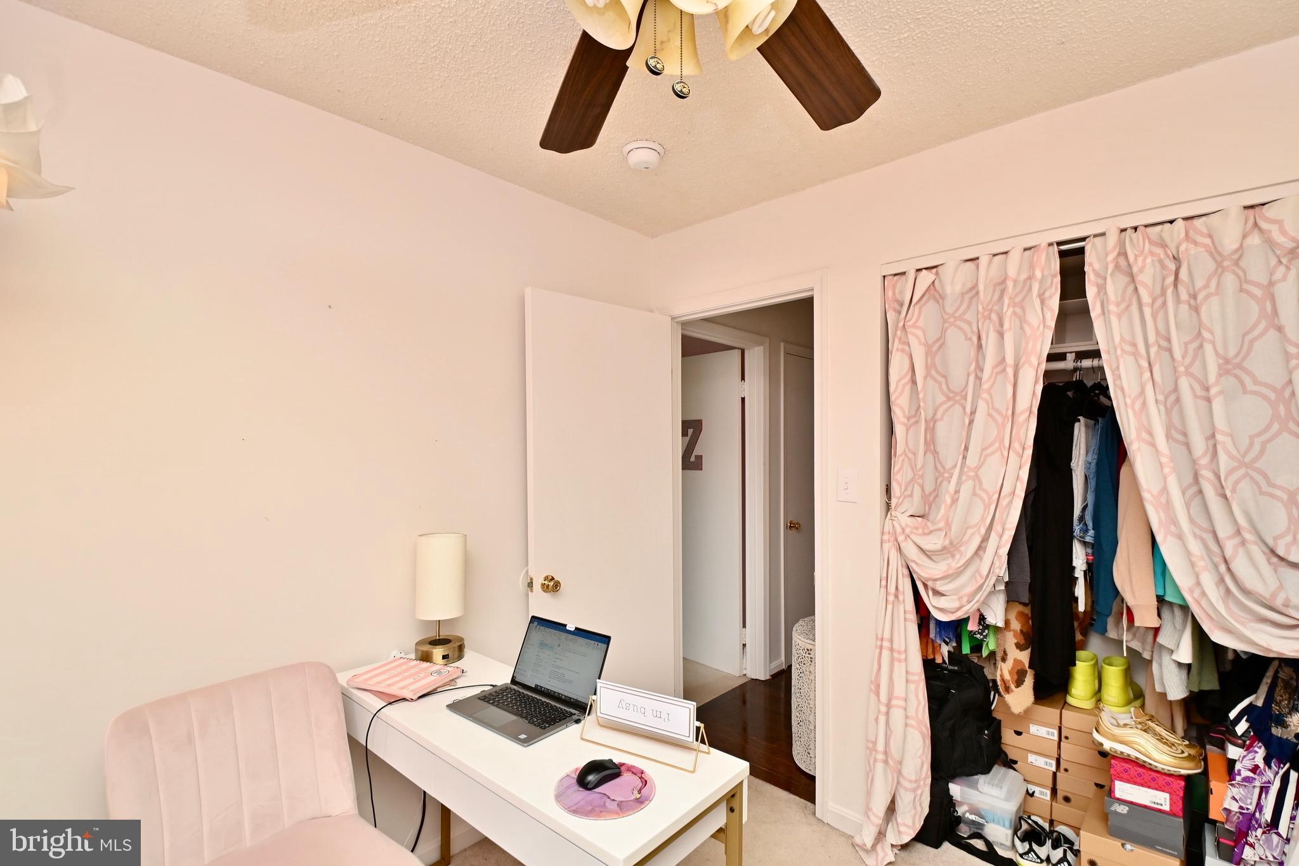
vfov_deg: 77.3
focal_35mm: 15
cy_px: 433
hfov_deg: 100.4
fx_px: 541
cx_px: 650
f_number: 7.1
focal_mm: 10
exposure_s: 1/60
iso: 200
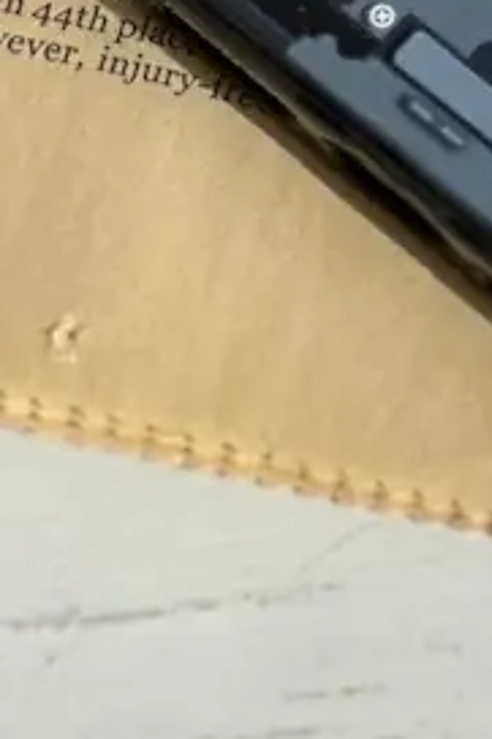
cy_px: -516
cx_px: 1090
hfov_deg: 3.6
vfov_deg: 5.4
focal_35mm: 377
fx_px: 7738
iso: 32
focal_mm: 9
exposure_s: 1/426
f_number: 2.8
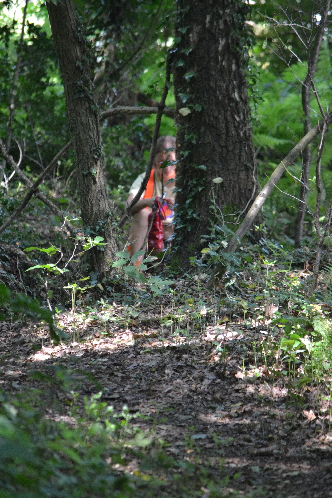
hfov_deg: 4.6
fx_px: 4150
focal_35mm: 300
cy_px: 249
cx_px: 166
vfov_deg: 6.9
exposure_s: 1/250
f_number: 5.6
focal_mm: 200
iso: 3200
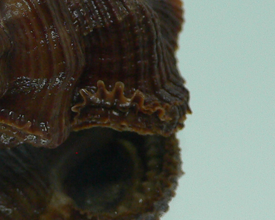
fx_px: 838
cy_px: 92
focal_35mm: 103
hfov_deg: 18.3
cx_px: 30
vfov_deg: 14.9
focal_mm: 4.6
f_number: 2.8
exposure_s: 1/60
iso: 100
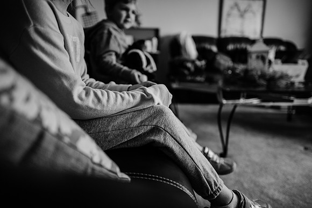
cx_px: 156
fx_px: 208
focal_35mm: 24
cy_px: 104
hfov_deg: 73.7
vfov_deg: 53.2
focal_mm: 24
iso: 640
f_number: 1.8
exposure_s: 1/200
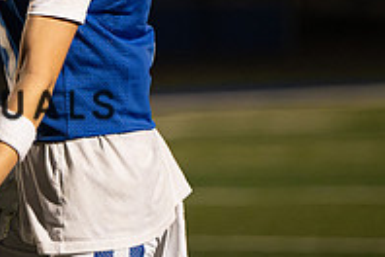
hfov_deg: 3.2
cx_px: -88
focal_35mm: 647
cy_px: -40
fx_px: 6919
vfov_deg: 2.1
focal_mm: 200
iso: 3200
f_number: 3.2
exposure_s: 1/1250
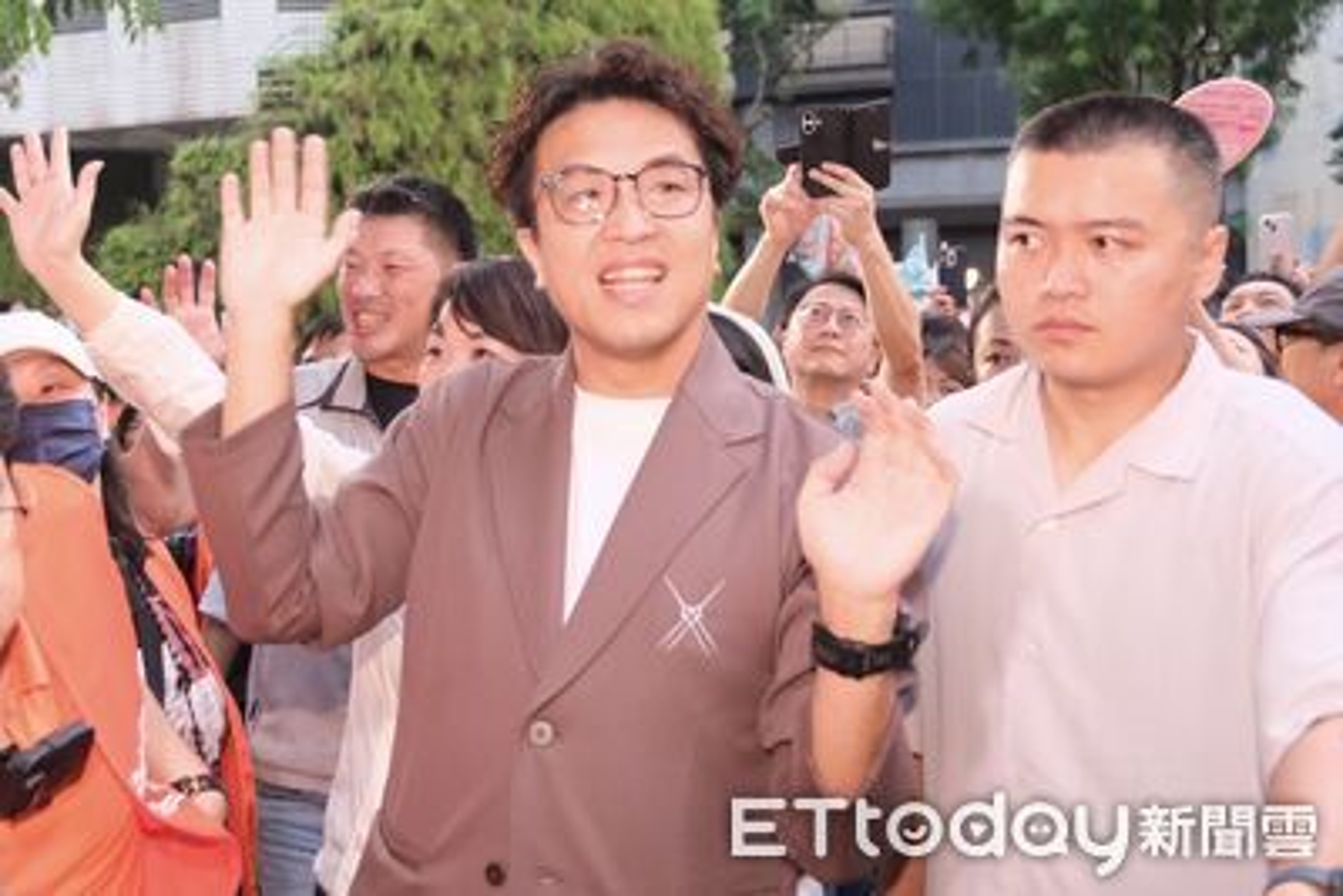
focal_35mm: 31
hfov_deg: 60.3
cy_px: 448
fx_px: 1157
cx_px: 672
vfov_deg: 42.4
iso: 2500
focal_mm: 20.6
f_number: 2.8
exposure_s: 1/160
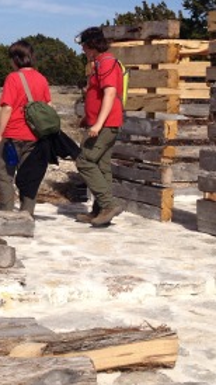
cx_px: -50
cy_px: 101
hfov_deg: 13.2
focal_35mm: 89
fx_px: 907
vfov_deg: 23.7
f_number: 2.4
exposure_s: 1/2907
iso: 50
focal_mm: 4.28
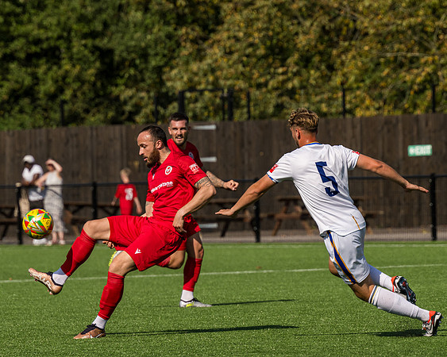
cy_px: 129
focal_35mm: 393
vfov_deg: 3.9
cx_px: 125
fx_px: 5198
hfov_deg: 4.9
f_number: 4.5
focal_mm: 180
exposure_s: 1/3200
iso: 200
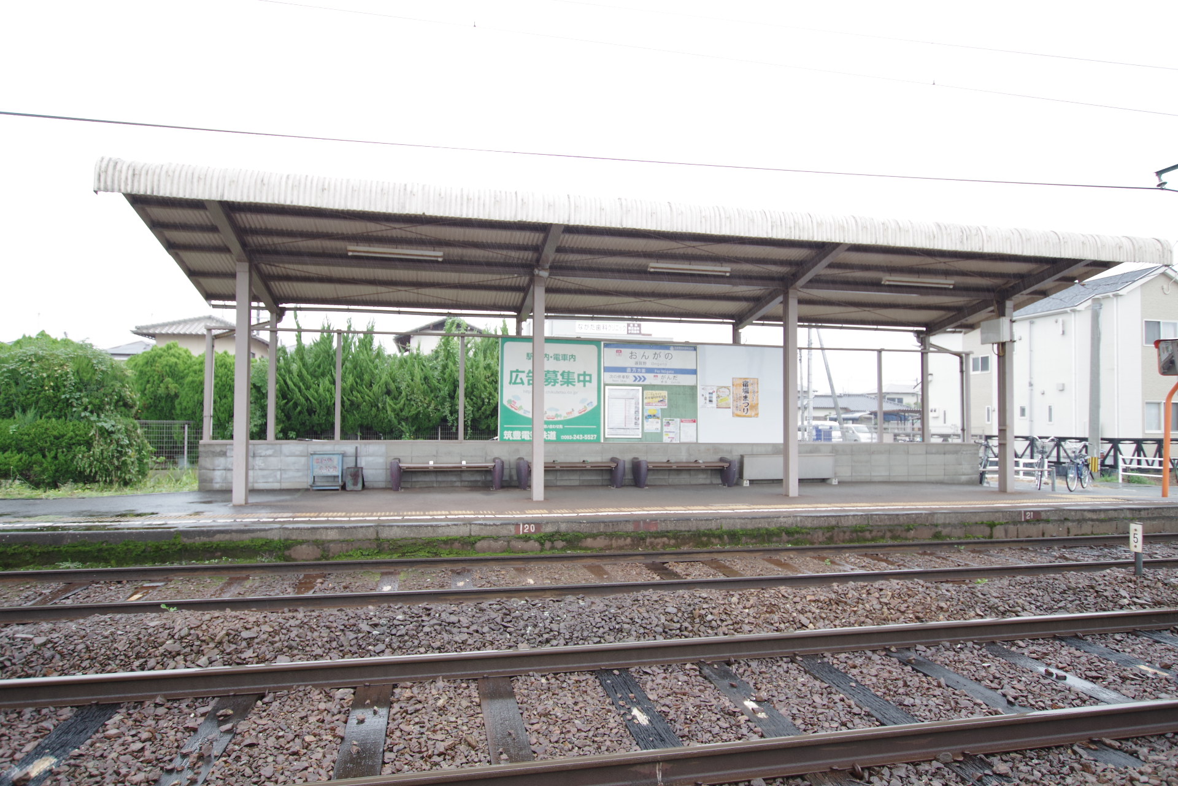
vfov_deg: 59.5
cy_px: 393
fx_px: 687
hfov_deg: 81.2
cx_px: 589
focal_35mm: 21
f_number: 3.5
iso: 200
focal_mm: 14
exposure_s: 1/50
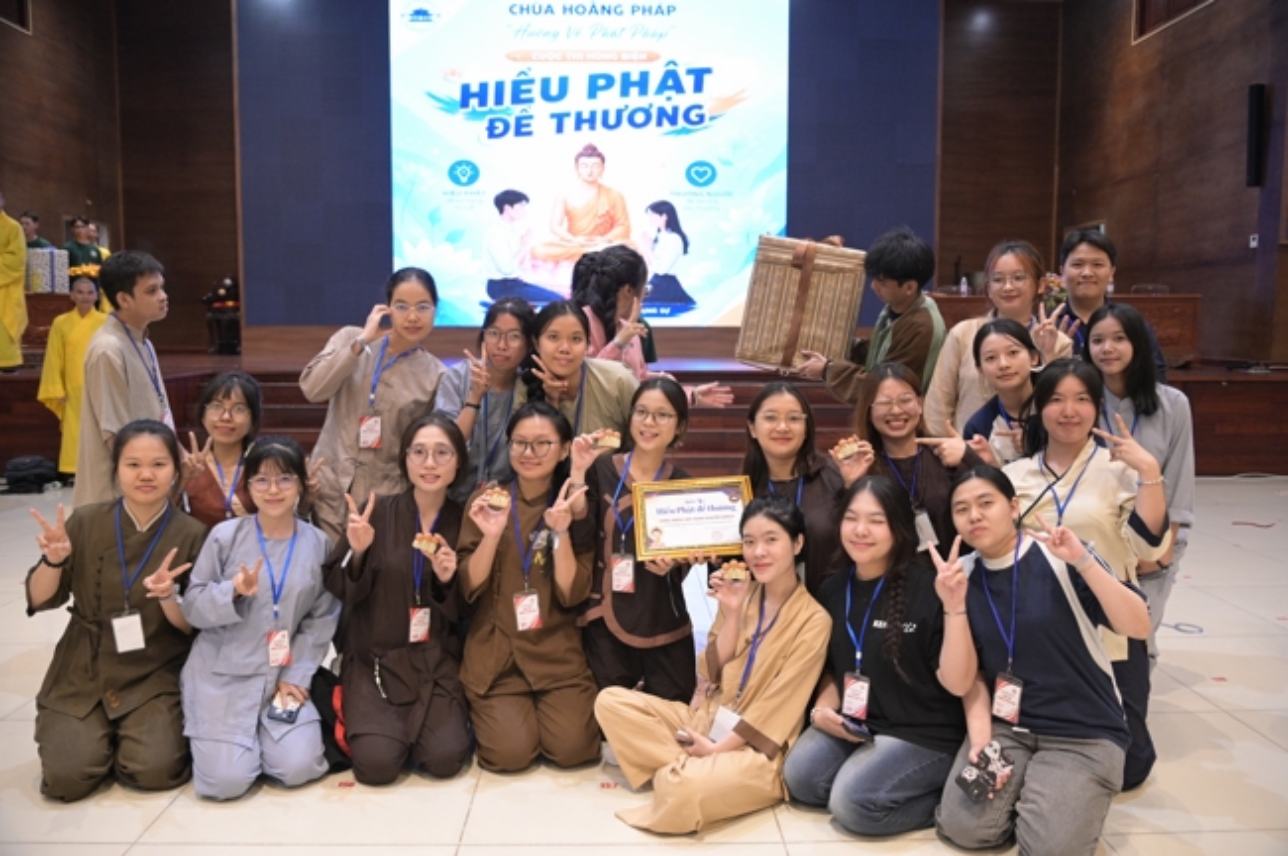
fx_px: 1072
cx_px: 644
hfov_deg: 62.0
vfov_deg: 43.5
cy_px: 428
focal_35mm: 30
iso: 4000
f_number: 4
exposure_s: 1/160
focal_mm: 30
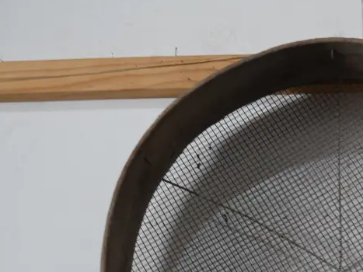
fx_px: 828
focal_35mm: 79
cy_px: 264
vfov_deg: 18.2
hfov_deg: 23.8
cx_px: 354
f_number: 4
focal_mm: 18
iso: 320
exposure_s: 1/60
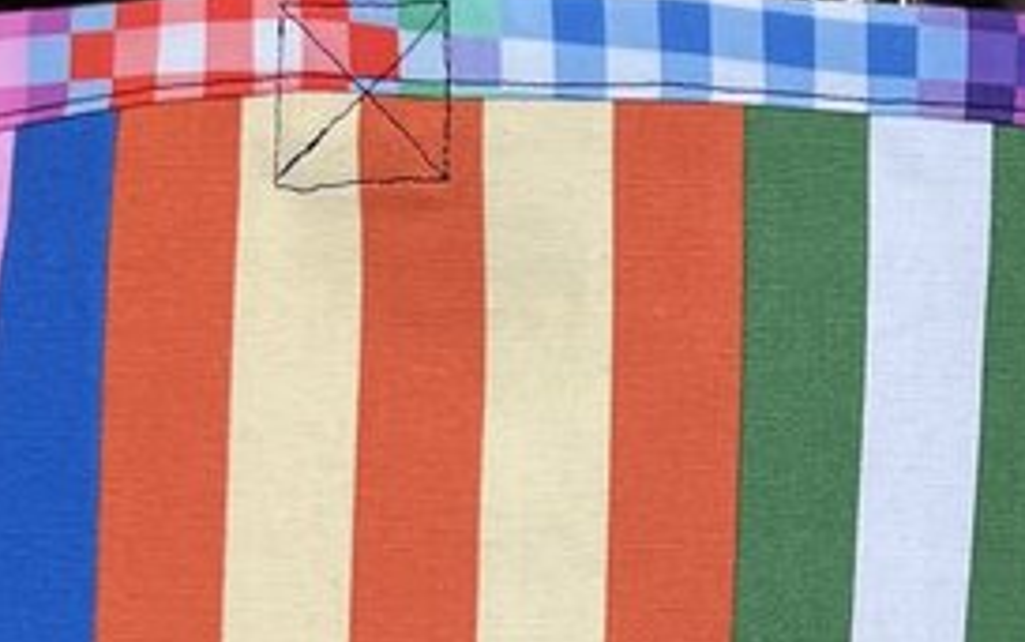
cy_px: 950
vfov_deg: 10.5
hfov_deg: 17.2
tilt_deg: -8.5
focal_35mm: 121
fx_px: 3382
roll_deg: -4.2
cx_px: 721
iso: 80
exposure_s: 1/120
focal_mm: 5.7
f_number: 1.5
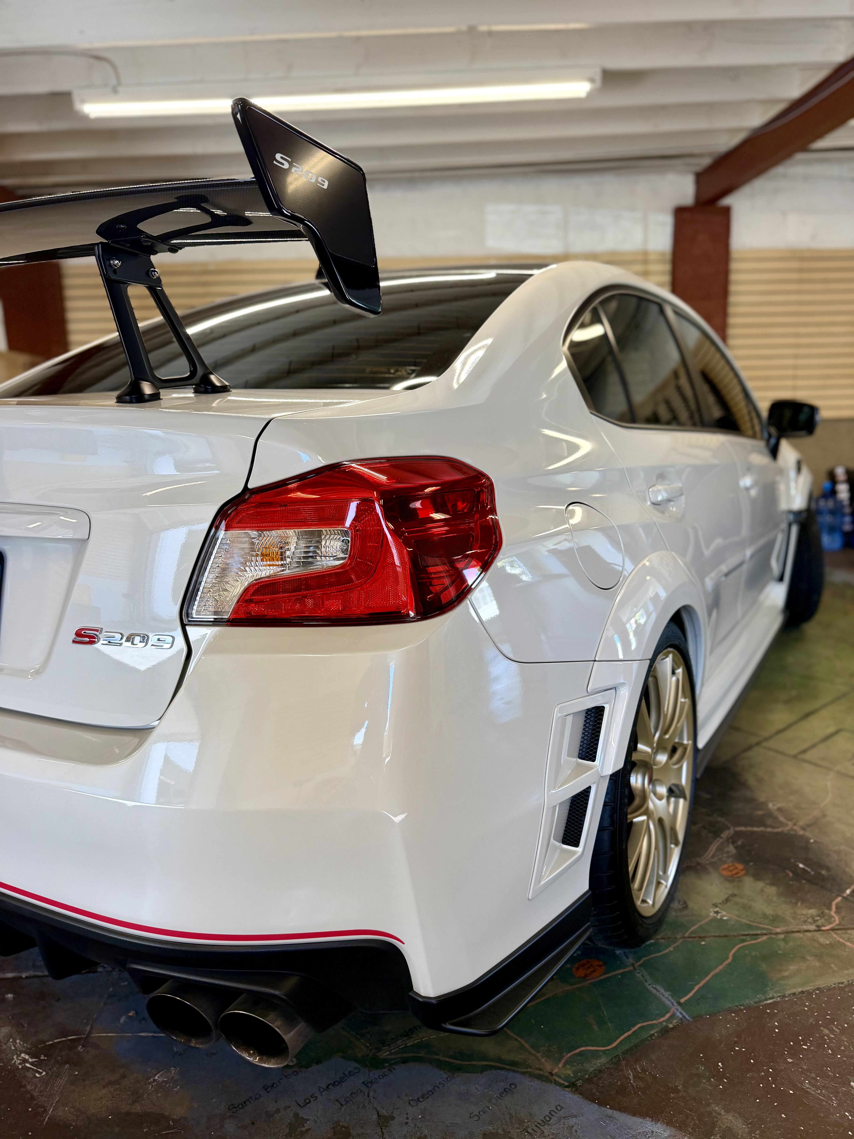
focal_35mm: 24
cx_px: 427
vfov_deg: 71.6
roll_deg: +1.9
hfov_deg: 56.8
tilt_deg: -10.9
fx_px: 789
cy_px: 570
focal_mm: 6.76
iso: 125
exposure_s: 1/190
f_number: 1.78
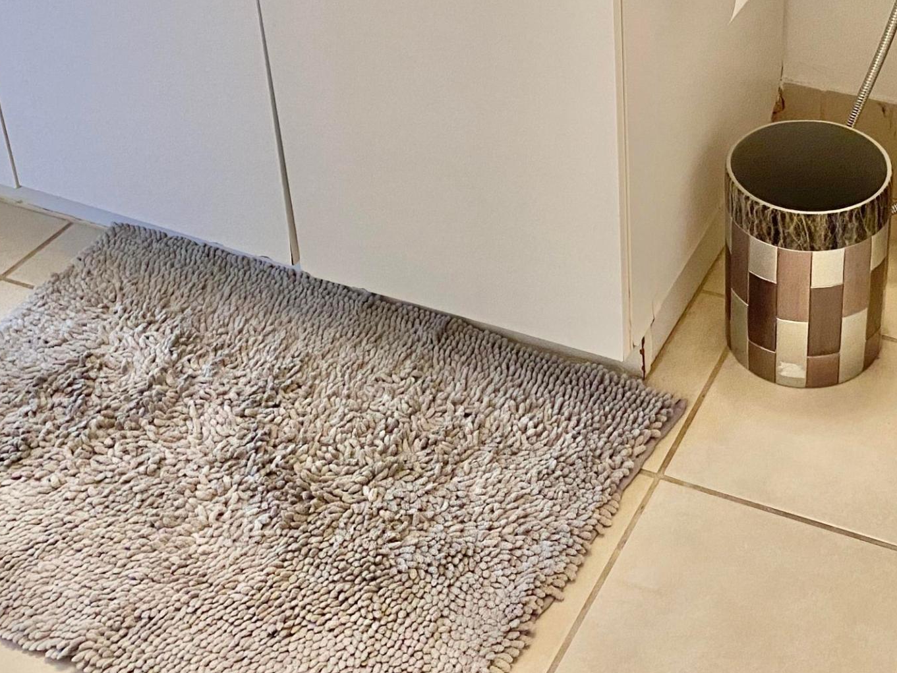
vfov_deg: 25.3
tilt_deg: -26.8
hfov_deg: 34.1
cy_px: 3
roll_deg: -0.1
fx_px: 1425
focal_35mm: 55
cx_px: 687
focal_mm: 4.25
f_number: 1.8
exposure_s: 1/60
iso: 200
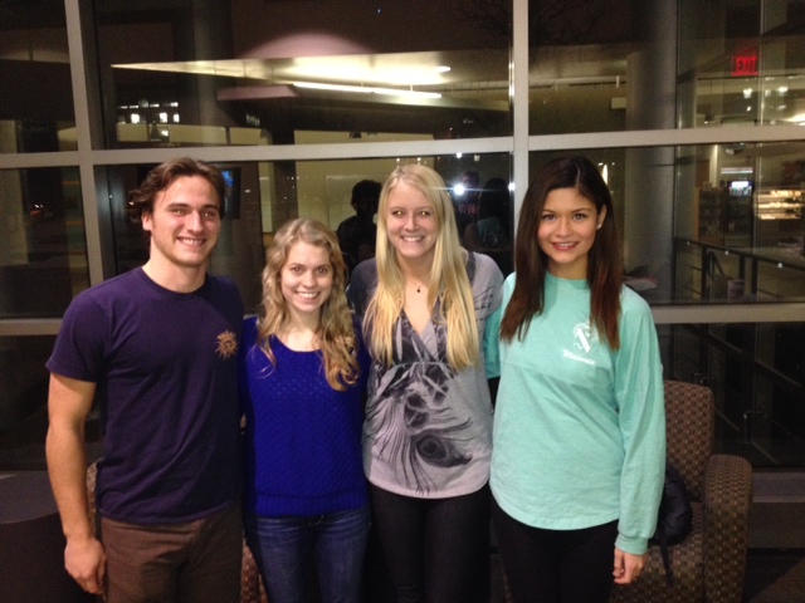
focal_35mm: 35
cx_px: 402
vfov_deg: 40.7
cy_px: 302
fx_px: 814
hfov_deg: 52.6
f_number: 2.4
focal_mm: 4.28
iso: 250
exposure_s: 1/16
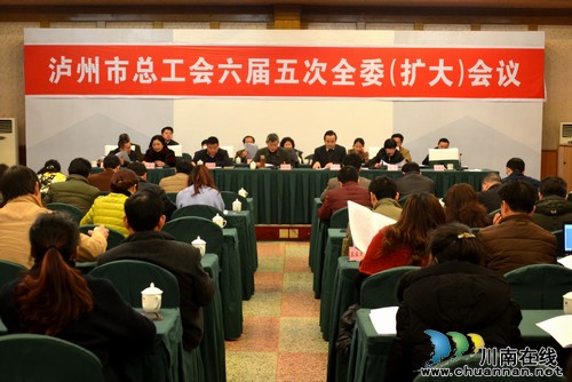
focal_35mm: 51
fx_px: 811
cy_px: 191
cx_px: 286
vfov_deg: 26.5
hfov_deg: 38.9
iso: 800
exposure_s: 1/45
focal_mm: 34
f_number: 3.8
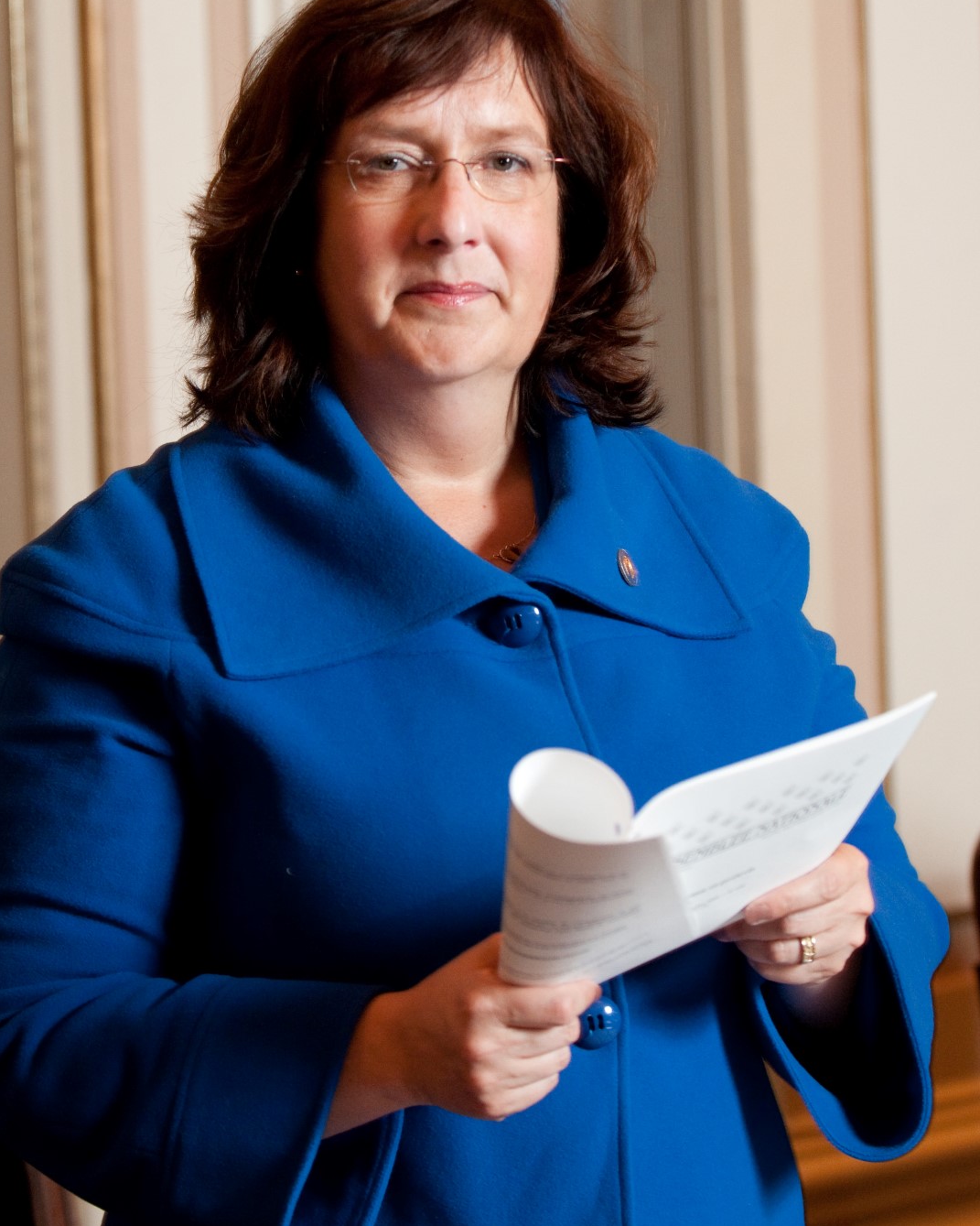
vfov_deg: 13.8
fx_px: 5076
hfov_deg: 11.0
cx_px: 493
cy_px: 561
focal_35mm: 140
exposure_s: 1/60
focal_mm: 82
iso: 800
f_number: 2.8
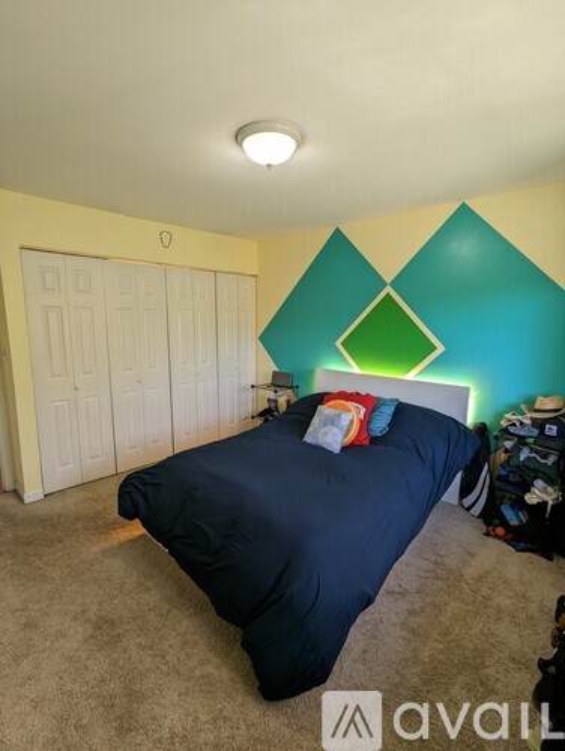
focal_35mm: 16
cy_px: 376
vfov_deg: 94.4
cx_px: 282
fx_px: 348
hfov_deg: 78.2
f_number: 2.2
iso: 55
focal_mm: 2.35
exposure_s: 1/24
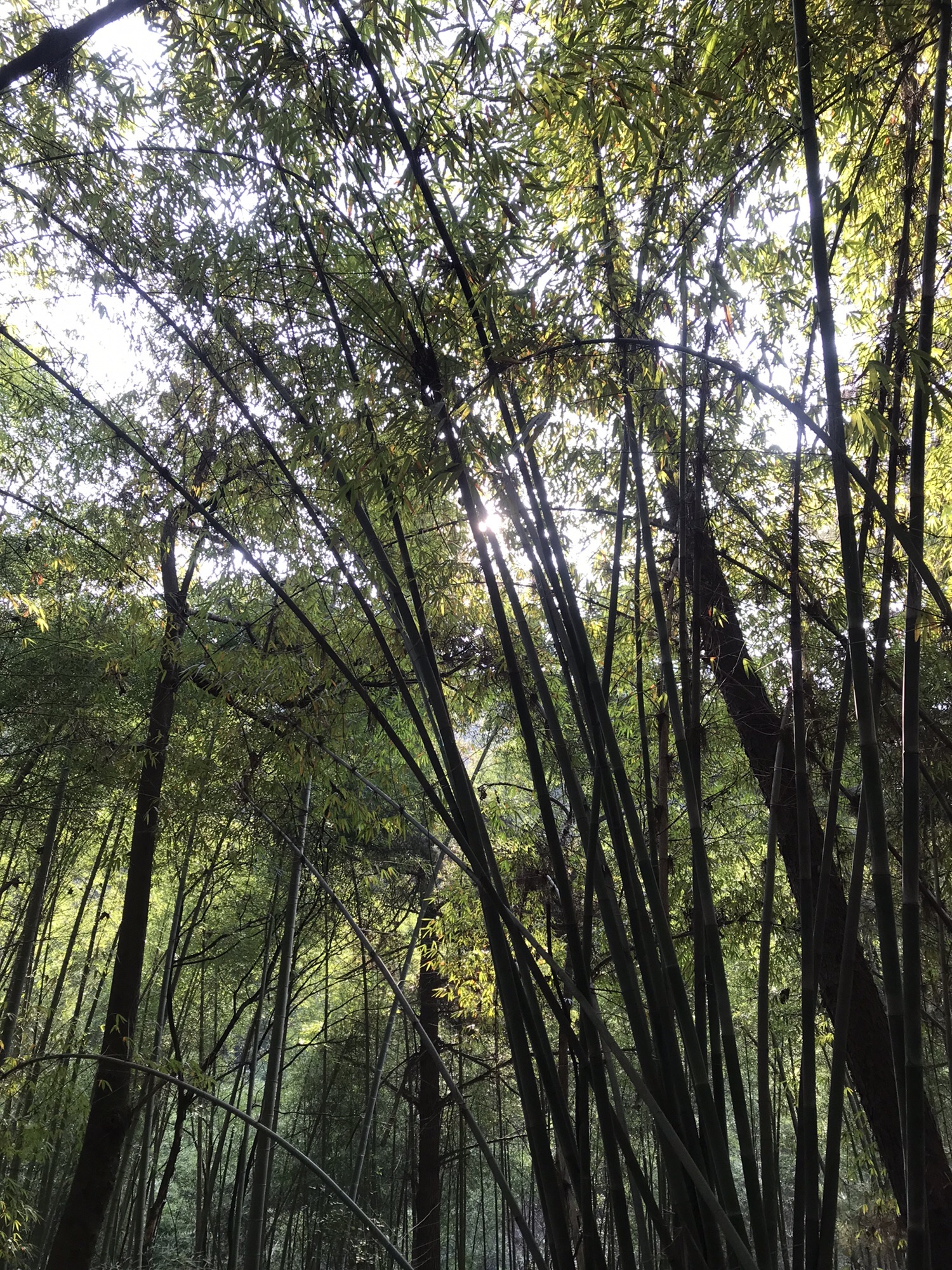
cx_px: 476
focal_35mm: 28
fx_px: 1027
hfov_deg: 49.7
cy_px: 635
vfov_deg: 63.4
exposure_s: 1/100
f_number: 1.8
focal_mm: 3.99
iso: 25
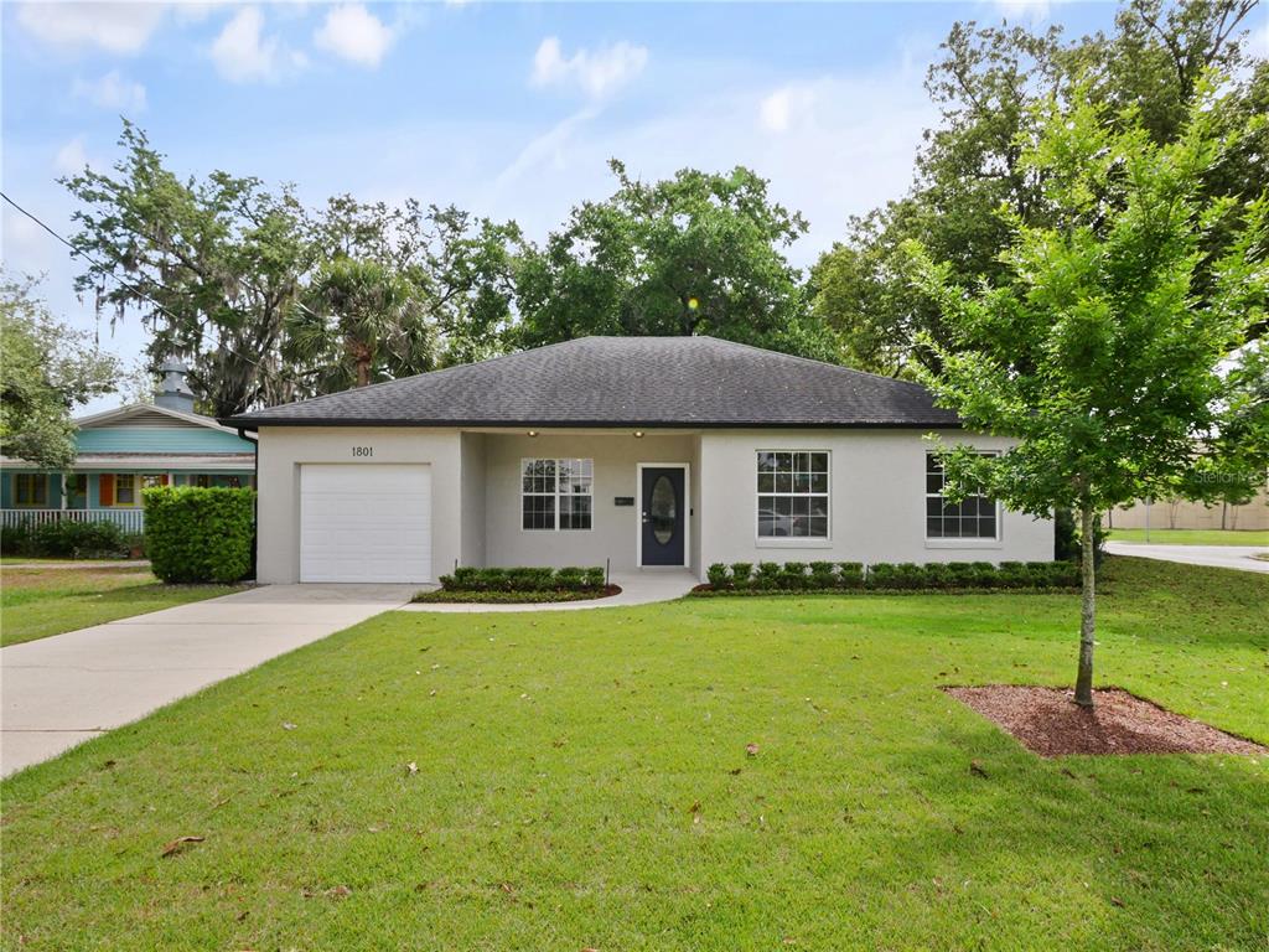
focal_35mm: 18
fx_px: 660
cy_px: 476
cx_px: 634
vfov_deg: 71.6
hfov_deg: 87.8
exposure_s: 1/400
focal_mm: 9
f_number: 8
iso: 200
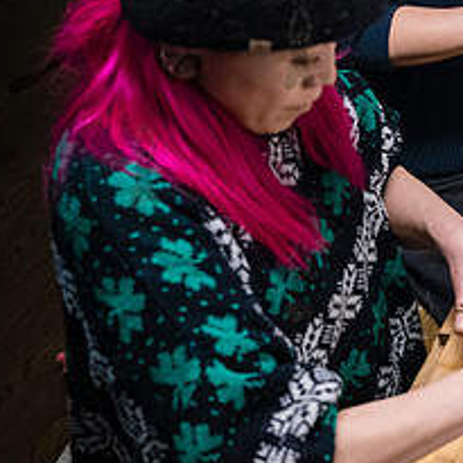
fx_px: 1362
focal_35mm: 90
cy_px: 163
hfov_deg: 17.6
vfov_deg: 19.2
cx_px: 657
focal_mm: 35
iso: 8000
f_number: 3.2
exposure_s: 1/640
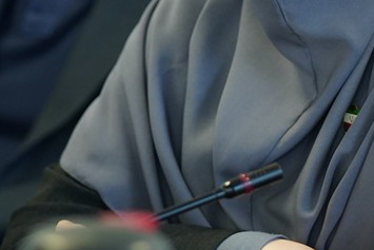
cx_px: 303
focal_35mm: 328
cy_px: 25
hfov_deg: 6.3
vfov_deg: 4.2
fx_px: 3409
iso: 2000
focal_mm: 97
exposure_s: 1/200
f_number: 2.8
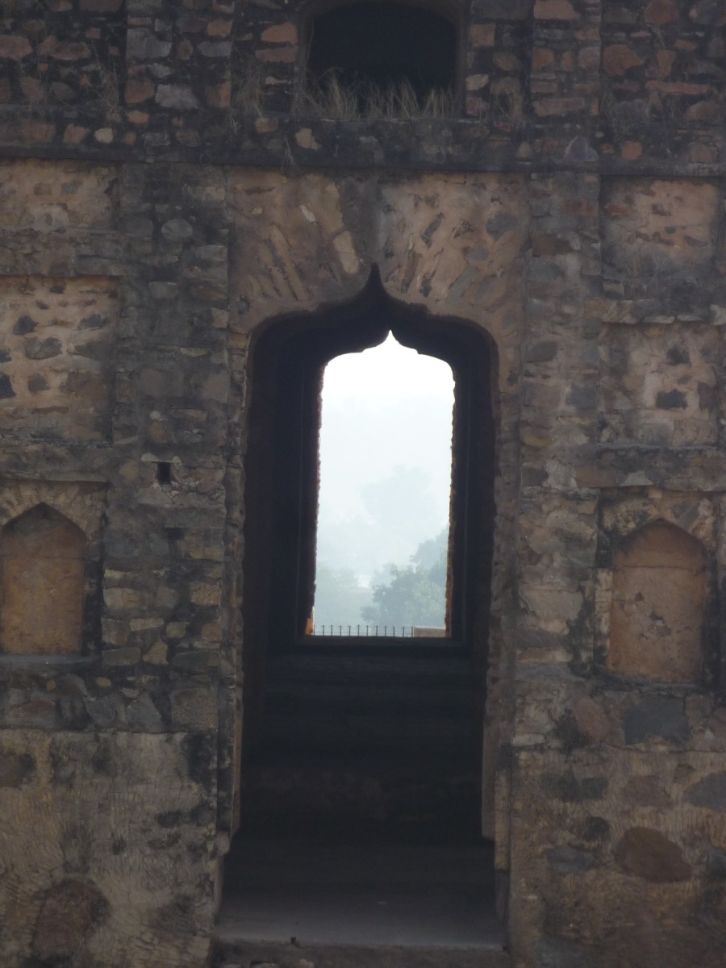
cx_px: 363
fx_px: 4195
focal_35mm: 150
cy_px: 484
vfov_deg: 13.2
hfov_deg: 9.9
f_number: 5.9
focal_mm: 22
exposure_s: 1/200
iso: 100
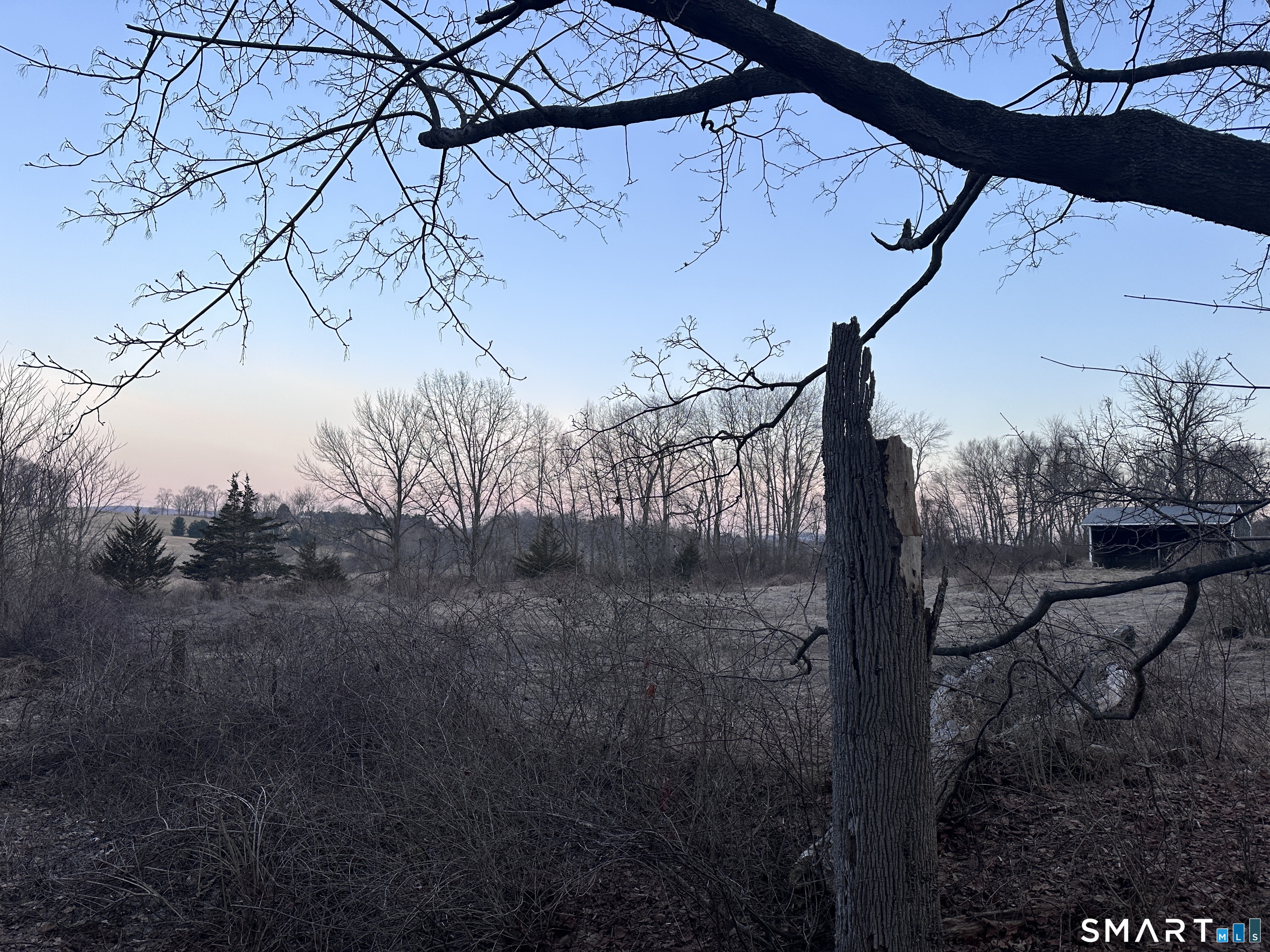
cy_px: 476
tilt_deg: +5.3
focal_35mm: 24
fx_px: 881
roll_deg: -1.3
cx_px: 635
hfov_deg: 71.6
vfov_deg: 56.8
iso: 80
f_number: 1.78
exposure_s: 1/344
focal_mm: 6.86
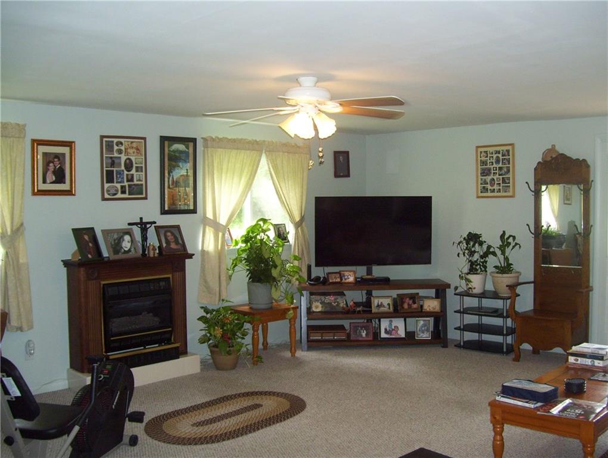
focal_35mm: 36
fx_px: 633
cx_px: 304
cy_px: 229
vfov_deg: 39.7
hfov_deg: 51.3
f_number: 2.7
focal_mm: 6
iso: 200
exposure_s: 1/60
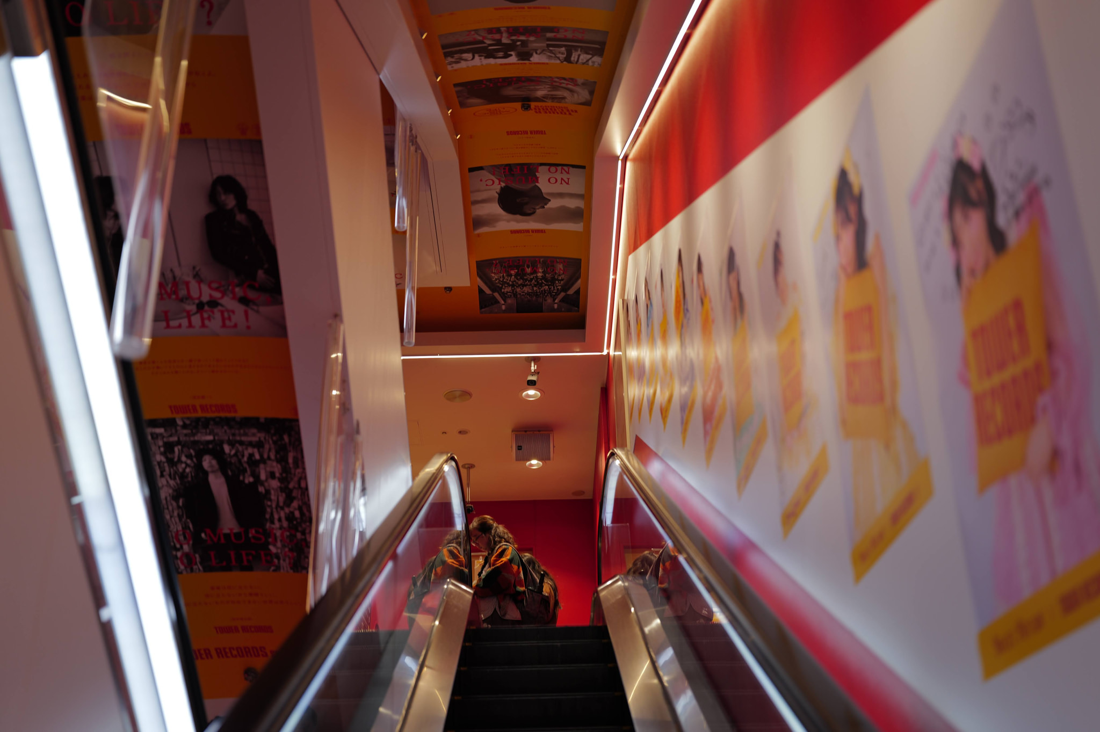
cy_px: 366
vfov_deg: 31.2
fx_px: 1313
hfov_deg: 45.5
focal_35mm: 43
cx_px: 550
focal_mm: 43
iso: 100
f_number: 2
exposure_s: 1/100
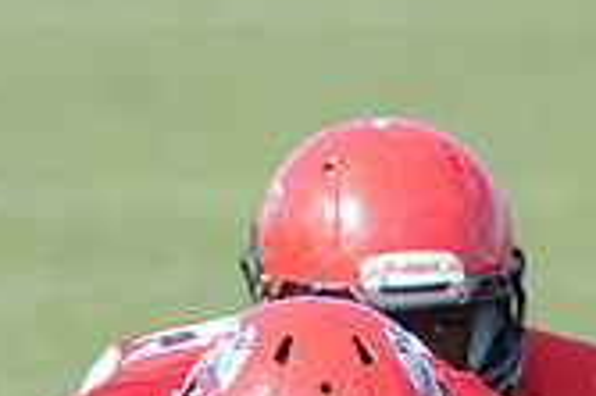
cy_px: 710
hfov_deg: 1.3
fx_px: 25801
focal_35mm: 1560
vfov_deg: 0.9
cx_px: 380
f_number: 5.6
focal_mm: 300
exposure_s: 1/500
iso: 200
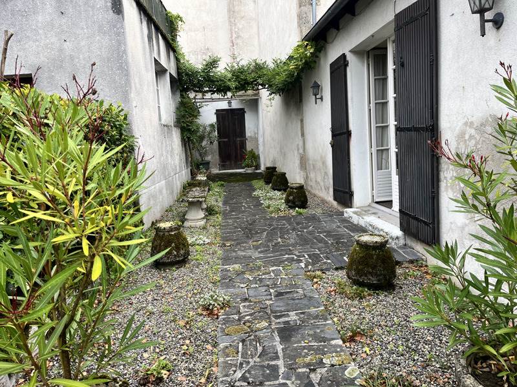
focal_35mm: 26
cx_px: 258
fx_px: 388
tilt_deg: -7.9
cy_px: 194
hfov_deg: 67.3
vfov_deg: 53.1
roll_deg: +3.2
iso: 50
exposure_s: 1/336
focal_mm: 5.1
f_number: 1.6
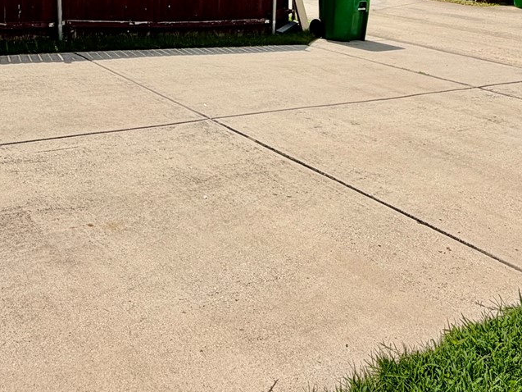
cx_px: 258
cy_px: -69
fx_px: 679
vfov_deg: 28.4
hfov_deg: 42.1
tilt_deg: -3.0
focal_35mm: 45
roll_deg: +0.0
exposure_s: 1/1745
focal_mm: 2.22
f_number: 2.2
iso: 20
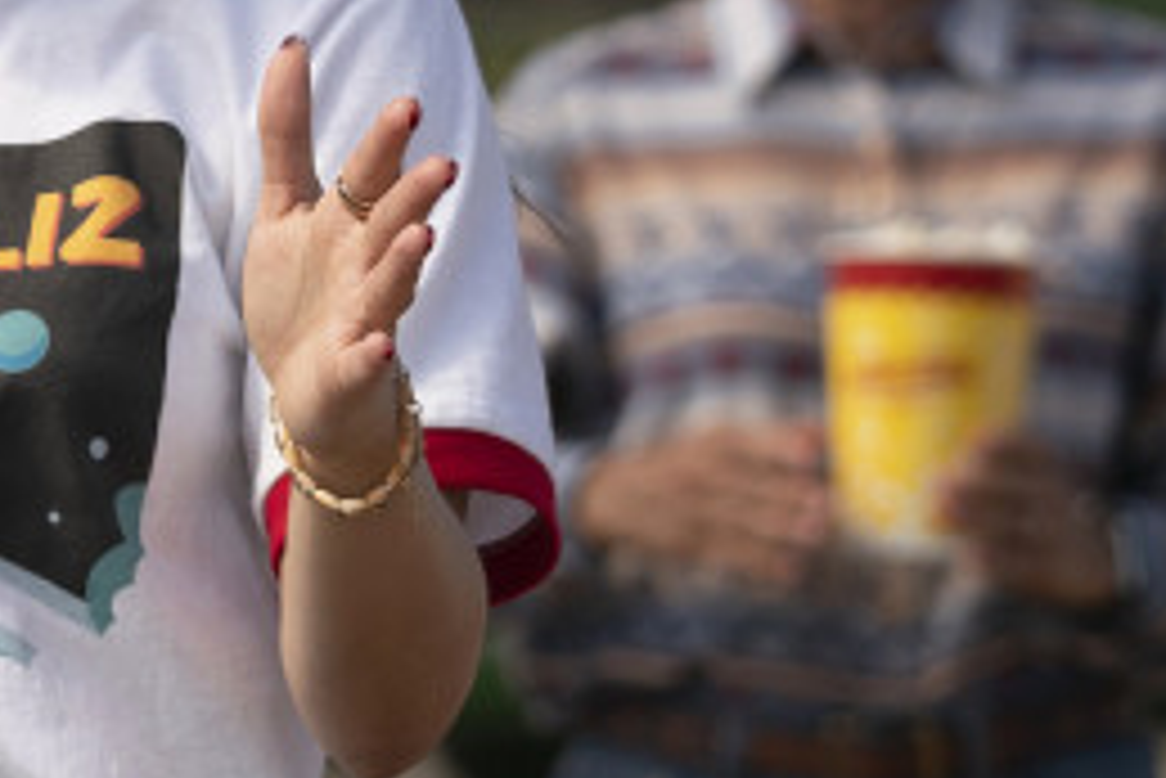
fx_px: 19217
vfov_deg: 2.3
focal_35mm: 593
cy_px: 499
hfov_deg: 3.5
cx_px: 428
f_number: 4
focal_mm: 128
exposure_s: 1/800
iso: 160
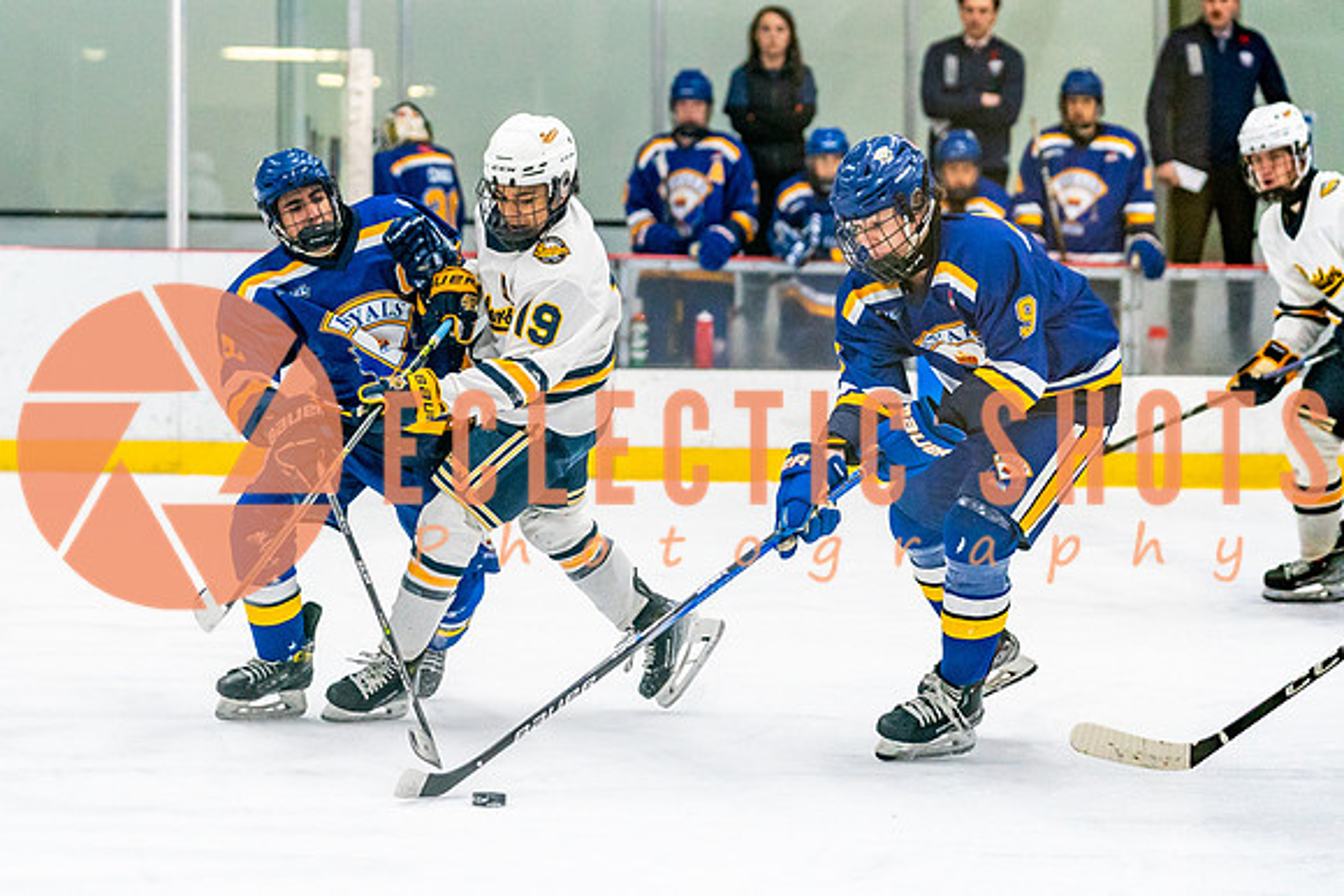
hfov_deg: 13.7
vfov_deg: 9.1
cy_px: 471
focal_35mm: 150
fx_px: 5604
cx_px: 489
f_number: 2.8
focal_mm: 98
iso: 3200
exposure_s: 1/1250
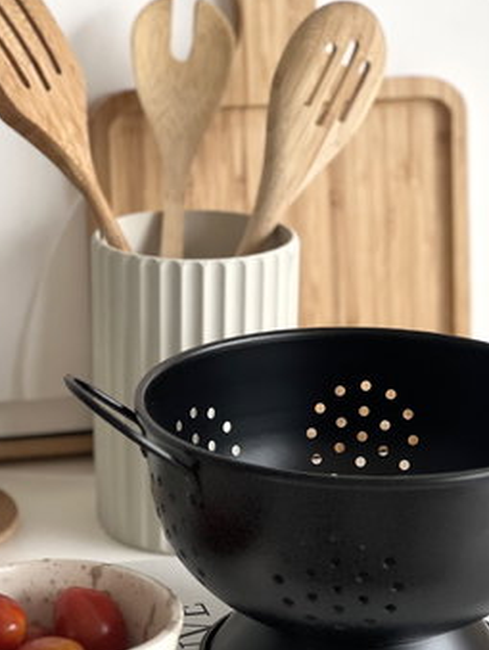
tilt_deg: -19.7
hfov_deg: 12.3
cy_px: 471
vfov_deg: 16.2
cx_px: 261
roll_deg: +0.5
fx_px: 2275
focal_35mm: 121
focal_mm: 9
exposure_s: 1/40
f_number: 2.8
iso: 200
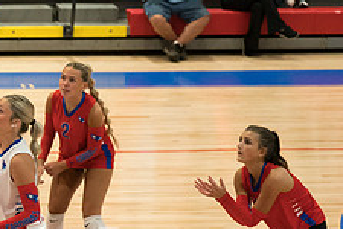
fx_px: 2448
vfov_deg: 5.3
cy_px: 186
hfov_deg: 7.9
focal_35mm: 257
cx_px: -145
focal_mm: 75
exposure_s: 1/1000
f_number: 2.8
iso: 3200
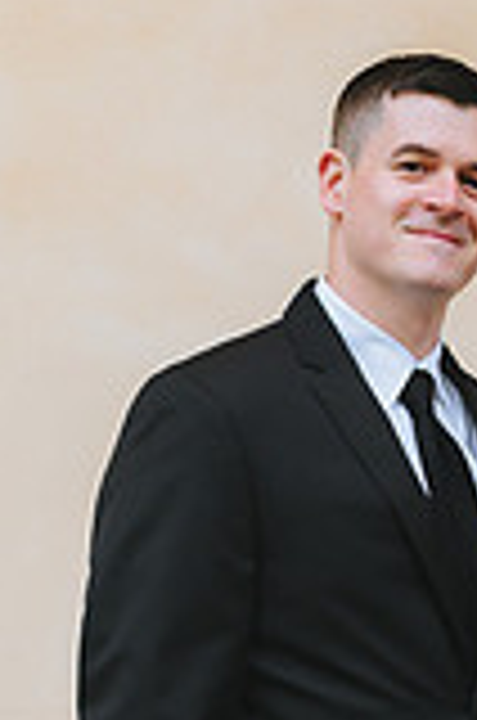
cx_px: 596
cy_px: 702
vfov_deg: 14.4
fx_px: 2814
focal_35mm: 141
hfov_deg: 9.5
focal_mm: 50
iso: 1000
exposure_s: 1/160
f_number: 2.8
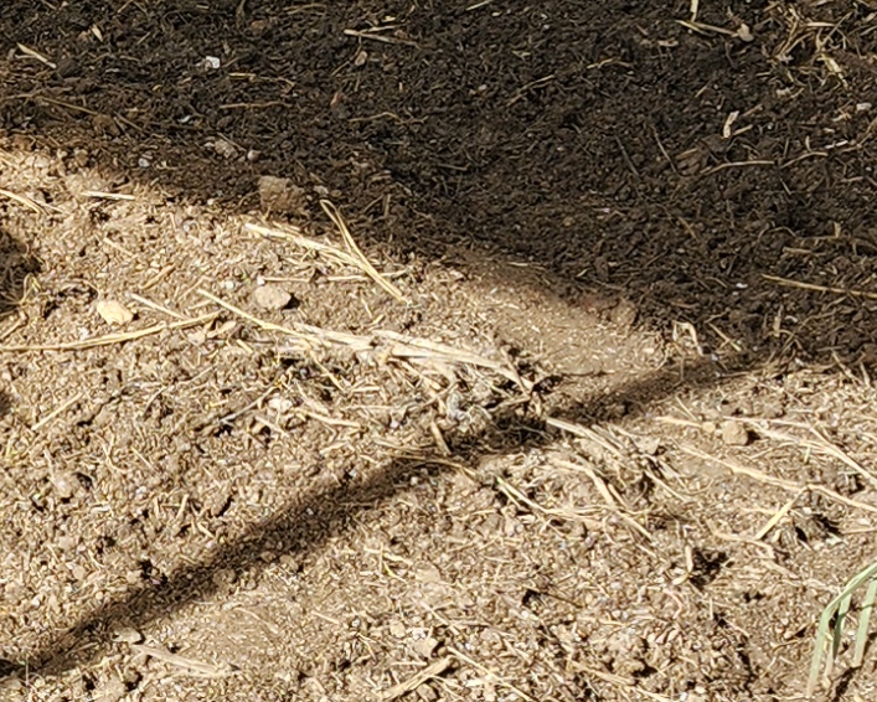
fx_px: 3297
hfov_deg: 13.8
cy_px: 73
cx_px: -588
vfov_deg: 12.1
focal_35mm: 127
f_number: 1.8
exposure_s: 1/316
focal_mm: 5.54
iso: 25
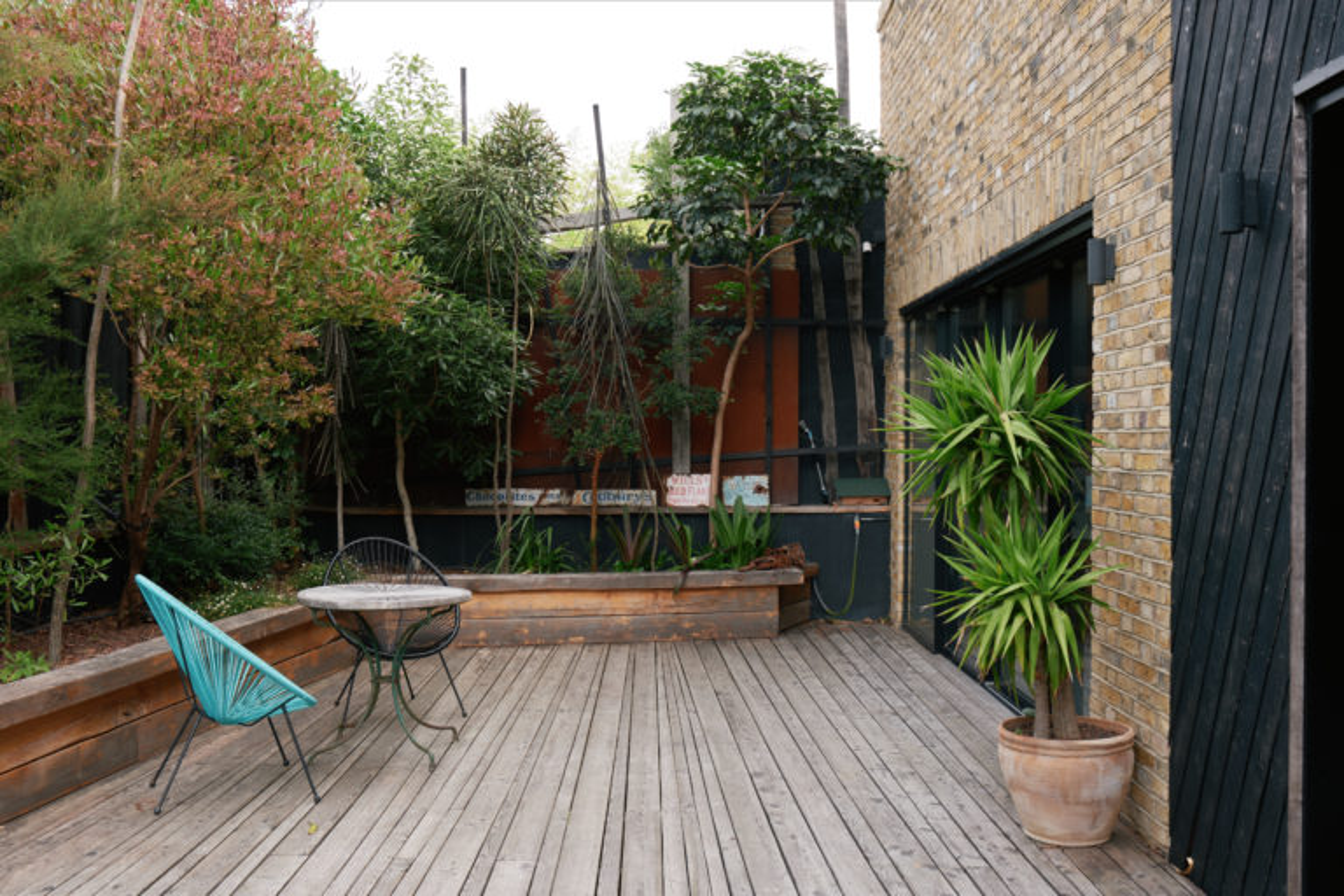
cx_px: 672
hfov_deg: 58.7
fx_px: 1195
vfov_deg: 41.1
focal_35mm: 32
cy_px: 448
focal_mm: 21.3
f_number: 8
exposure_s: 1/80
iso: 160
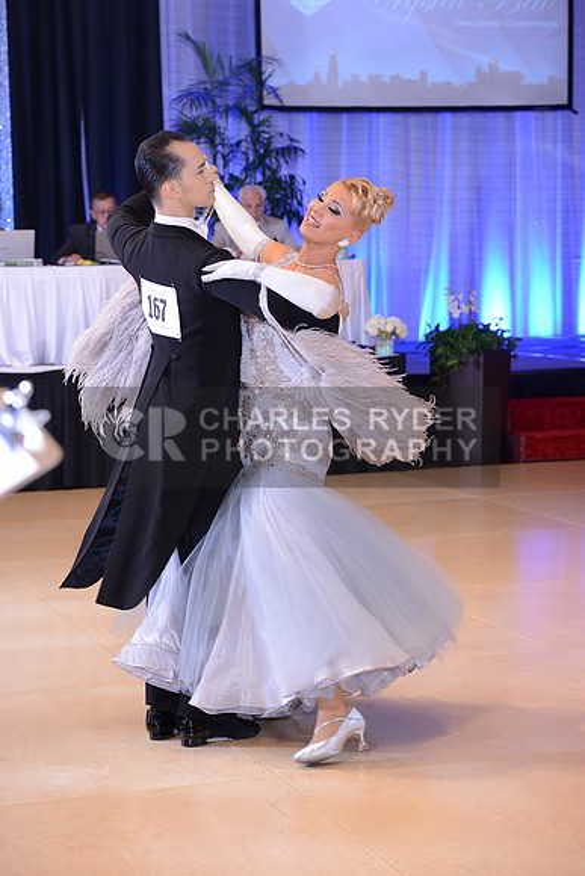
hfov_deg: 14.4
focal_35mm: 95
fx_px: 2314
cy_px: 438
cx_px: 292
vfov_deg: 21.5
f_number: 5.6
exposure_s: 1/250
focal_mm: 95
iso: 1250
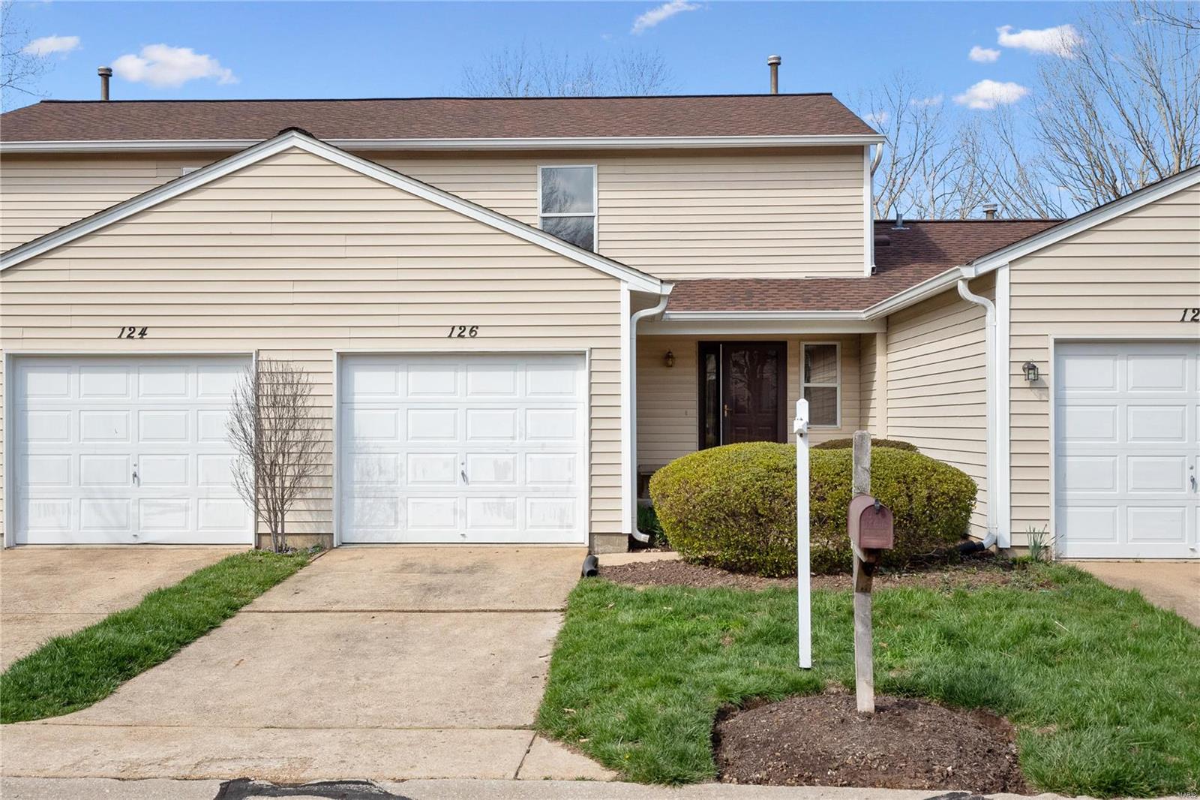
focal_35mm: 36
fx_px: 1200
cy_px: 400
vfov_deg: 36.9
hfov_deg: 53.1
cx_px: 600
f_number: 8
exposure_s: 1/500
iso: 400
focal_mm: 18
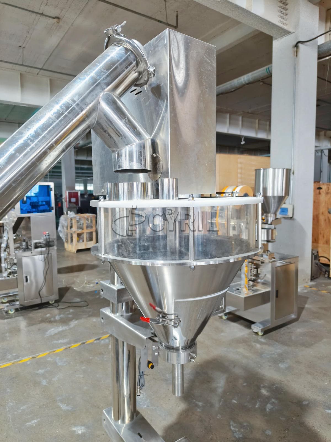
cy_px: 221
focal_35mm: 23
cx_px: 166
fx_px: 293
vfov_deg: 73.9
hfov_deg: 58.9
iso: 1250
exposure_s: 1/36
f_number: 1.88
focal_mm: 5.56
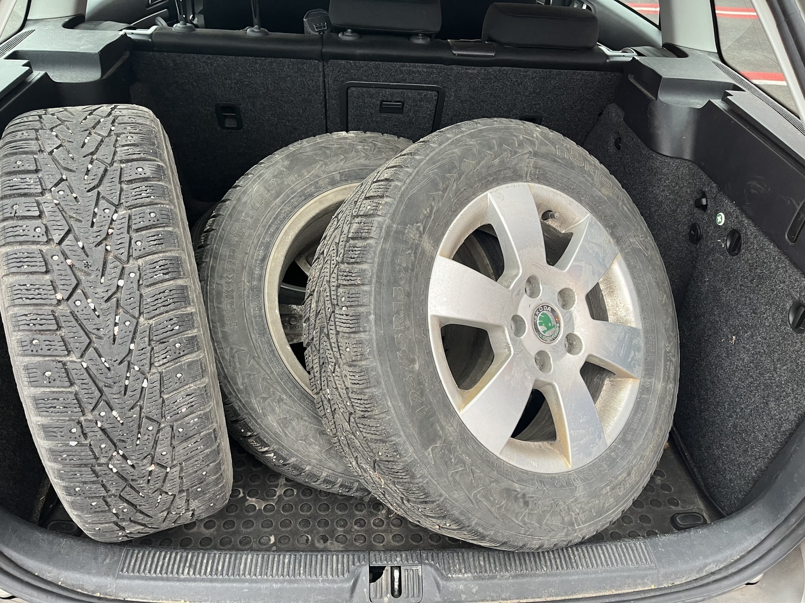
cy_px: 302
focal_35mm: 26
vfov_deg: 53.1
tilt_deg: -37.9
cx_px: 402
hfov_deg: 67.3
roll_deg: -6.5
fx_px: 605
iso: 125
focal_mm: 5.1
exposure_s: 1/86
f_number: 1.6
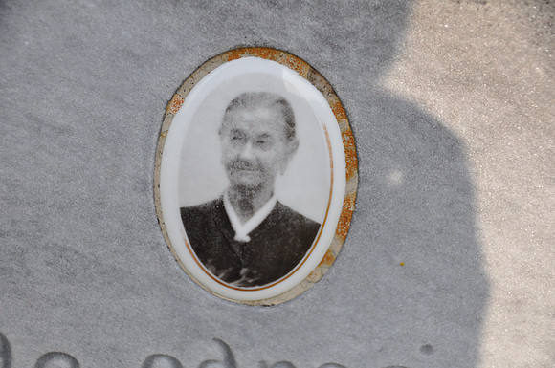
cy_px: 184
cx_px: 278
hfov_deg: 20.6
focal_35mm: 99
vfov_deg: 13.8
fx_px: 1524
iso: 250
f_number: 5.6
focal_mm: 66
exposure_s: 1/500
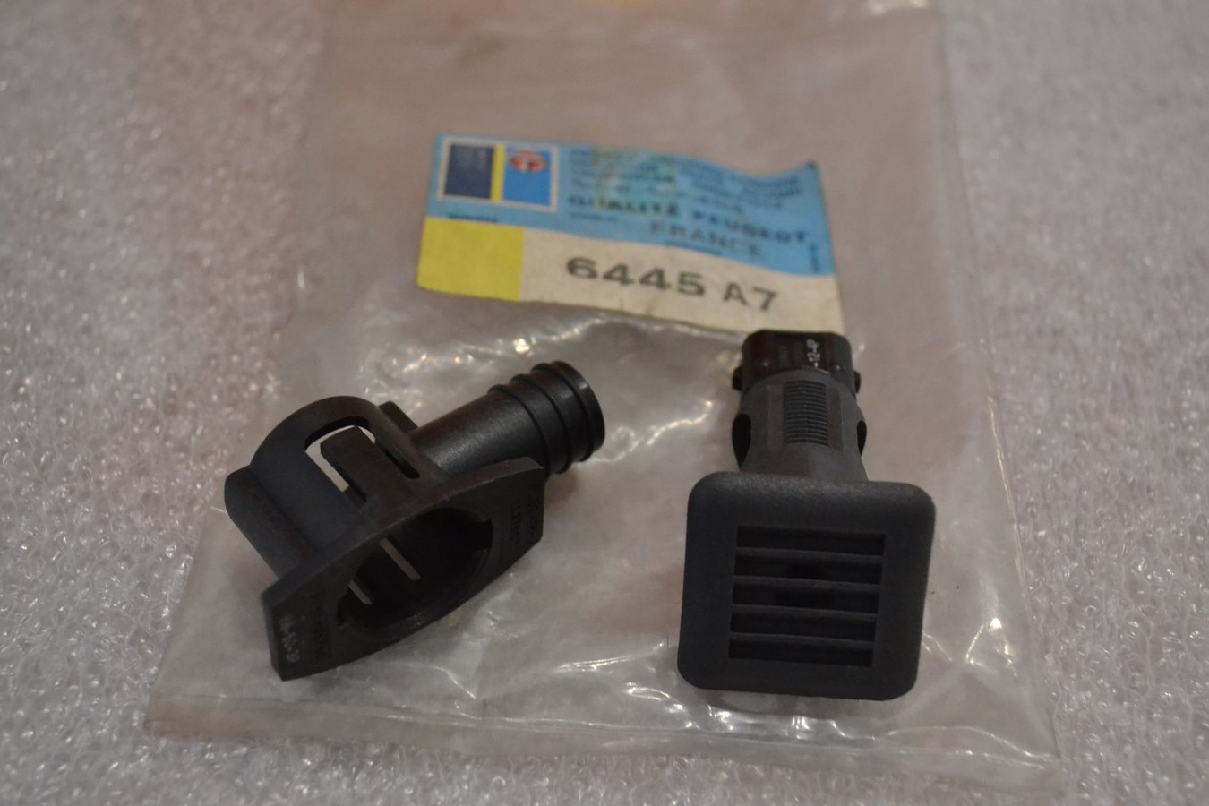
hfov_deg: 43.6
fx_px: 1511
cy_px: 403
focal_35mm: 45
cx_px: 604
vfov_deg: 29.9
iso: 3200
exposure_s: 1/50
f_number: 4.5
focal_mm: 30
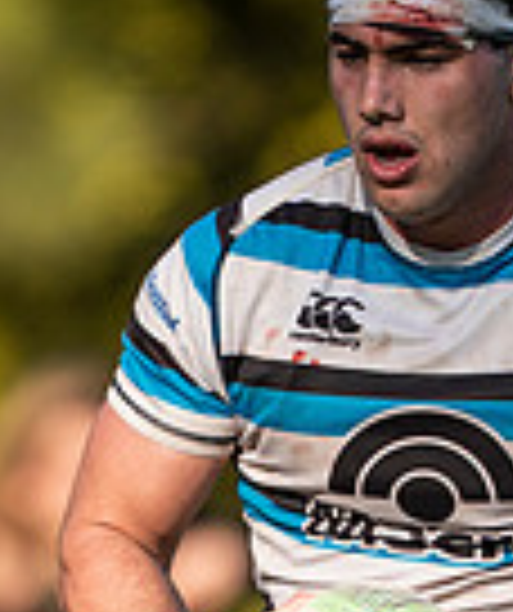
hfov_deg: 0.7
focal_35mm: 2228
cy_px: 1189
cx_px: 374
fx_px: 41119
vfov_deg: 0.9
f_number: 2.8
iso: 100
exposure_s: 1/1250
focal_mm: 400
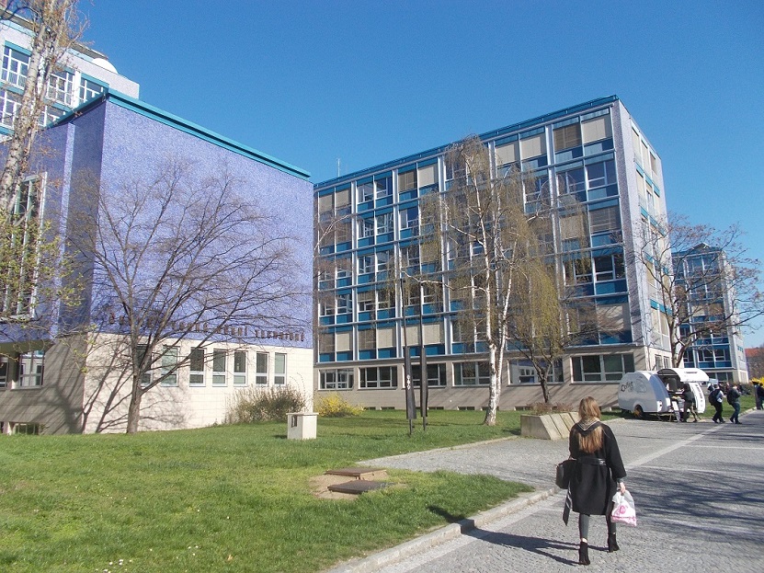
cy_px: 286
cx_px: 382
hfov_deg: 67.3
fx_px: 574
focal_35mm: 26
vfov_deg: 53.1
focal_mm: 4.6
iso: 80
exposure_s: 1/800
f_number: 3.2
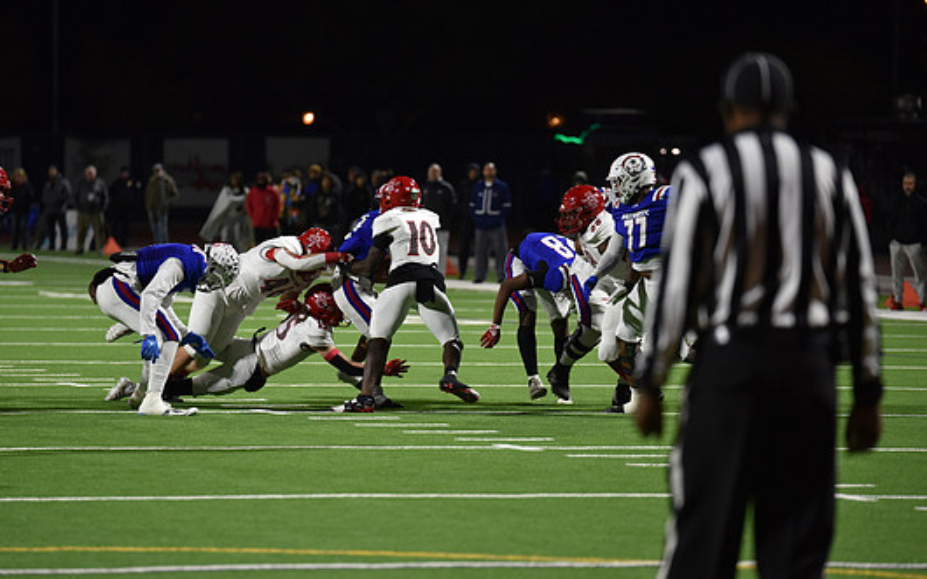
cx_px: 423
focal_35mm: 223
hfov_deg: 9.4
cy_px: 279
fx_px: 5633
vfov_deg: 5.9
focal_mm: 200
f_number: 2.8
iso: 2200
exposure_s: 1/500
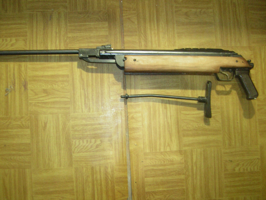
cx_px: 133
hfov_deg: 51.4
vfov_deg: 39.7
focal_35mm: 36
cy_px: 100
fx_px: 277
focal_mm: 4.7
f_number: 2.6
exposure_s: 1/3.5
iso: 200
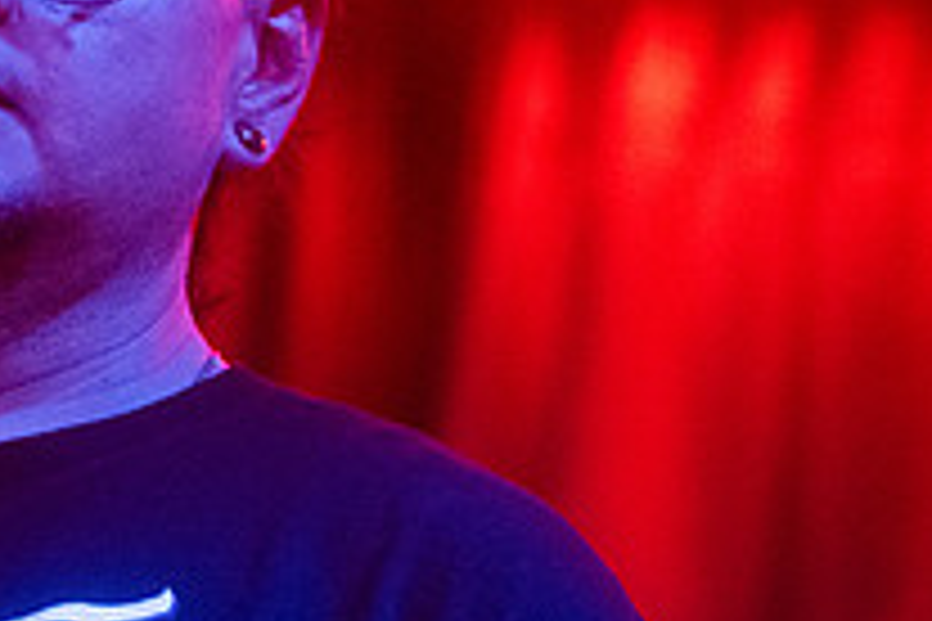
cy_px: 286
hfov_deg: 5.4
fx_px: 9785
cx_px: -5
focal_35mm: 378
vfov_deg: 3.6
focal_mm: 135
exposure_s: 1/80
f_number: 3.2
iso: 4000
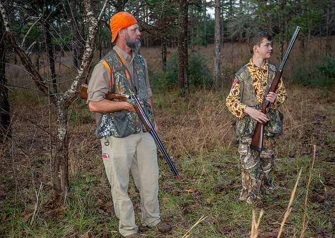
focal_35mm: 57
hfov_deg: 34.2
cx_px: 178
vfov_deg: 24.6
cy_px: 119
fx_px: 544
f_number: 5
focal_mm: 55
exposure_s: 1/80
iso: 250
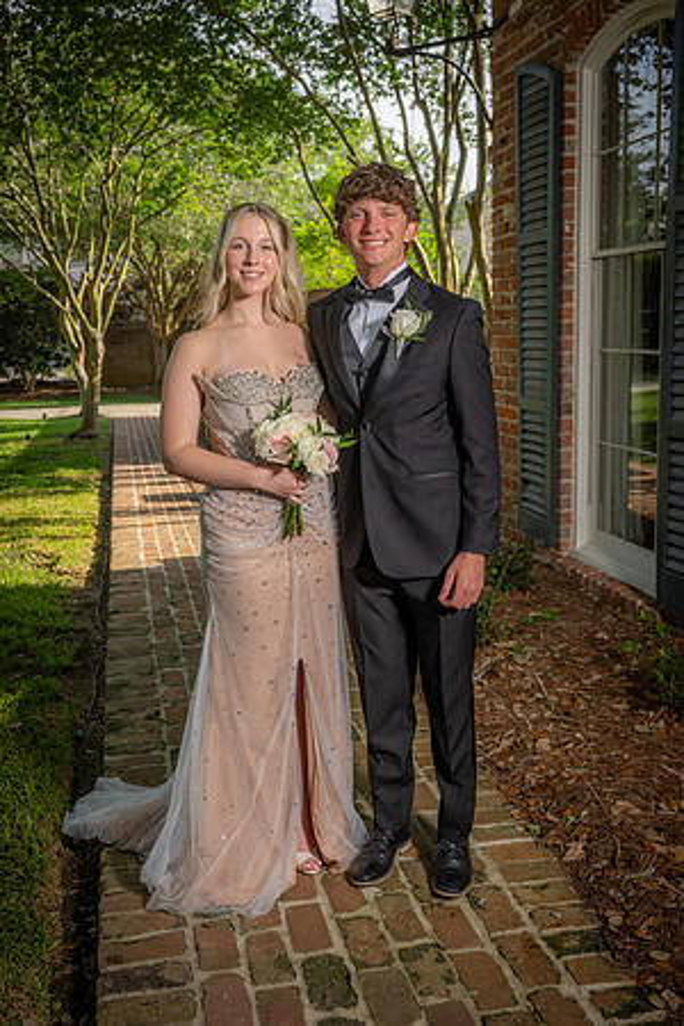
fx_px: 1026
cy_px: 513
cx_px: 342
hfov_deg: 36.9
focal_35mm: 36
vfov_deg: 53.1
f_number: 5.6
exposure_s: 1/160
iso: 100
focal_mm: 36
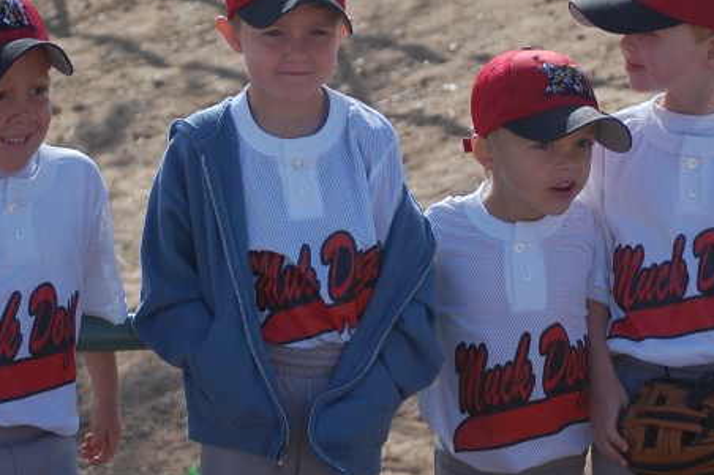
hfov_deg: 14.1
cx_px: 341
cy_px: 66
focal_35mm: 146
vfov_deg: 9.4
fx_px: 2892
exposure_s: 1/1000
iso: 200
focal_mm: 55
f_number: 4
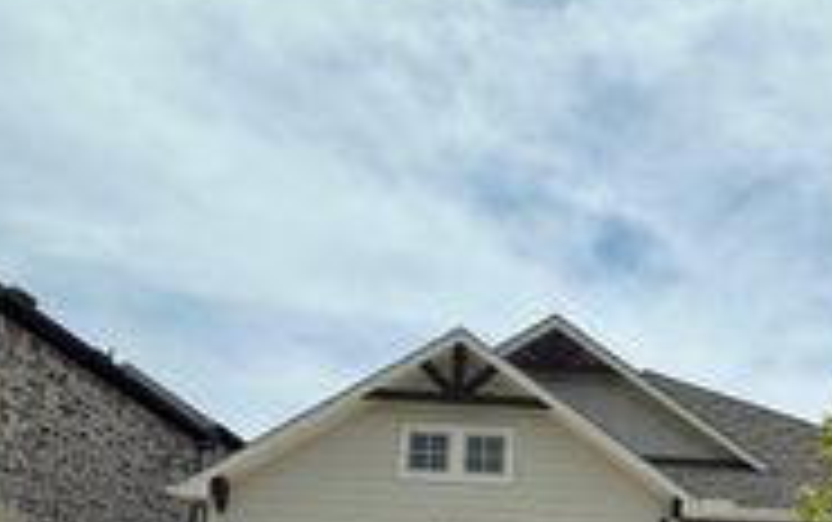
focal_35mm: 40
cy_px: 560
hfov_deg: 46.9
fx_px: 908
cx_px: 652
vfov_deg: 29.3
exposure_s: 1/2959
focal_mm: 2.22
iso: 50
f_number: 2.2
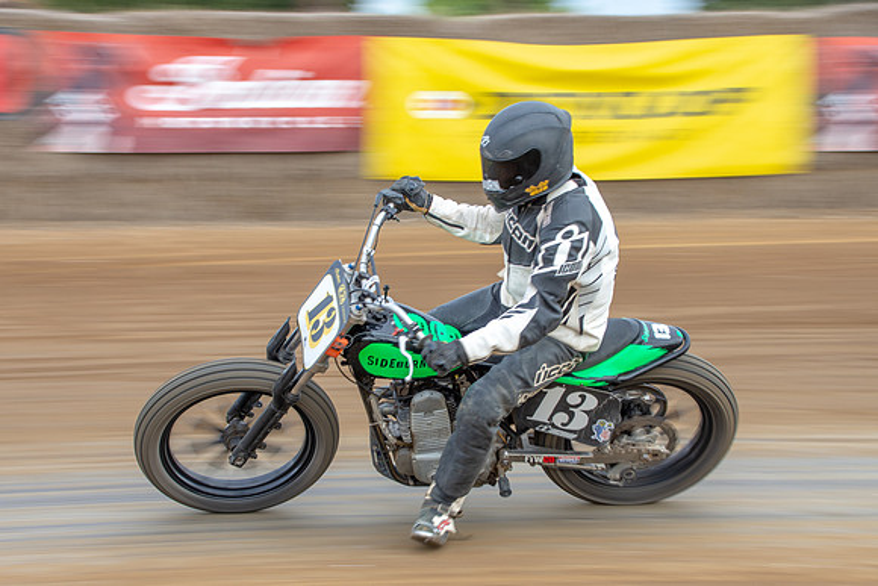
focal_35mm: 97
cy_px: 292
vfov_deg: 14.2
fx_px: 2358
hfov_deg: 21.1
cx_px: 421
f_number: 8
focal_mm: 60
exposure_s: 1/100
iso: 160
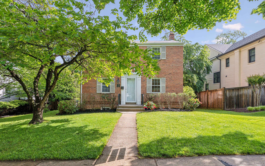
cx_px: 130
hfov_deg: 91.1
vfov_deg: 65.0
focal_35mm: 18
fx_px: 130
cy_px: 84
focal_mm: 16
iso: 500
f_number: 8
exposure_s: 1/400
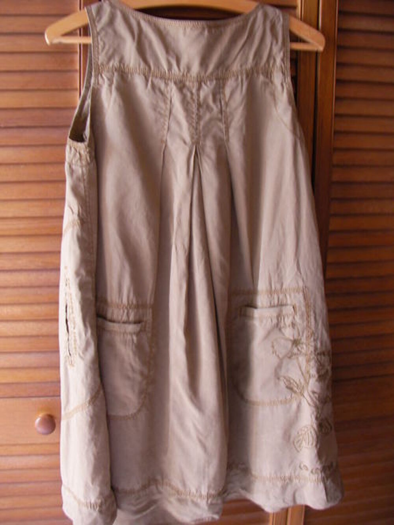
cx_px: 197
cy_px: 262
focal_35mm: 41
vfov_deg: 45.8
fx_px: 622
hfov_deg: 35.1
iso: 100
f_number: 3.5
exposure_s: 1/8.9
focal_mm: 6.3
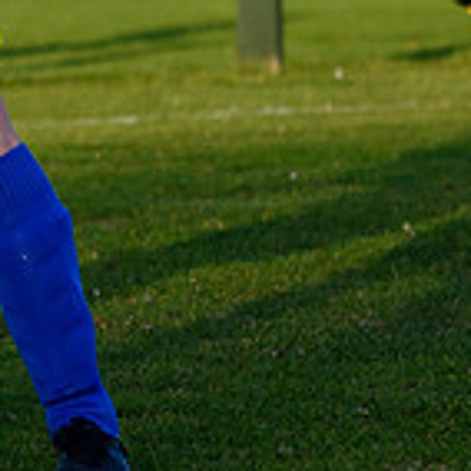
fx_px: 8174
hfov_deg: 3.3
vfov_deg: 3.3
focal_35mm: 531
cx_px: -373
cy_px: -160
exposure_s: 1/2000
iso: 560
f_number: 4
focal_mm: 92
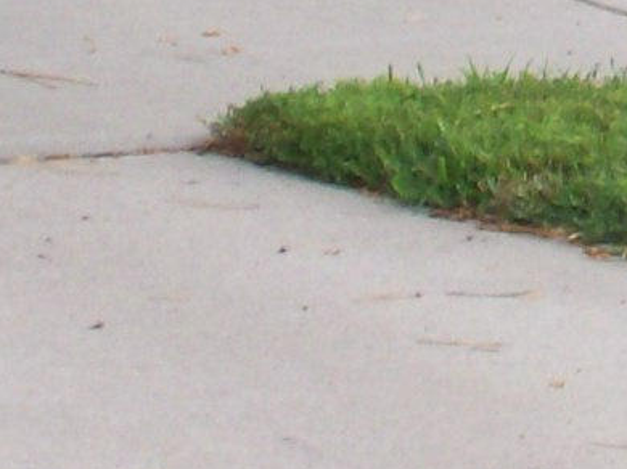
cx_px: 1479
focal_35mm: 514
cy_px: -822
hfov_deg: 3.8
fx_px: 9304
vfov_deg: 2.9
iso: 80
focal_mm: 14.3
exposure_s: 1/169
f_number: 4.3
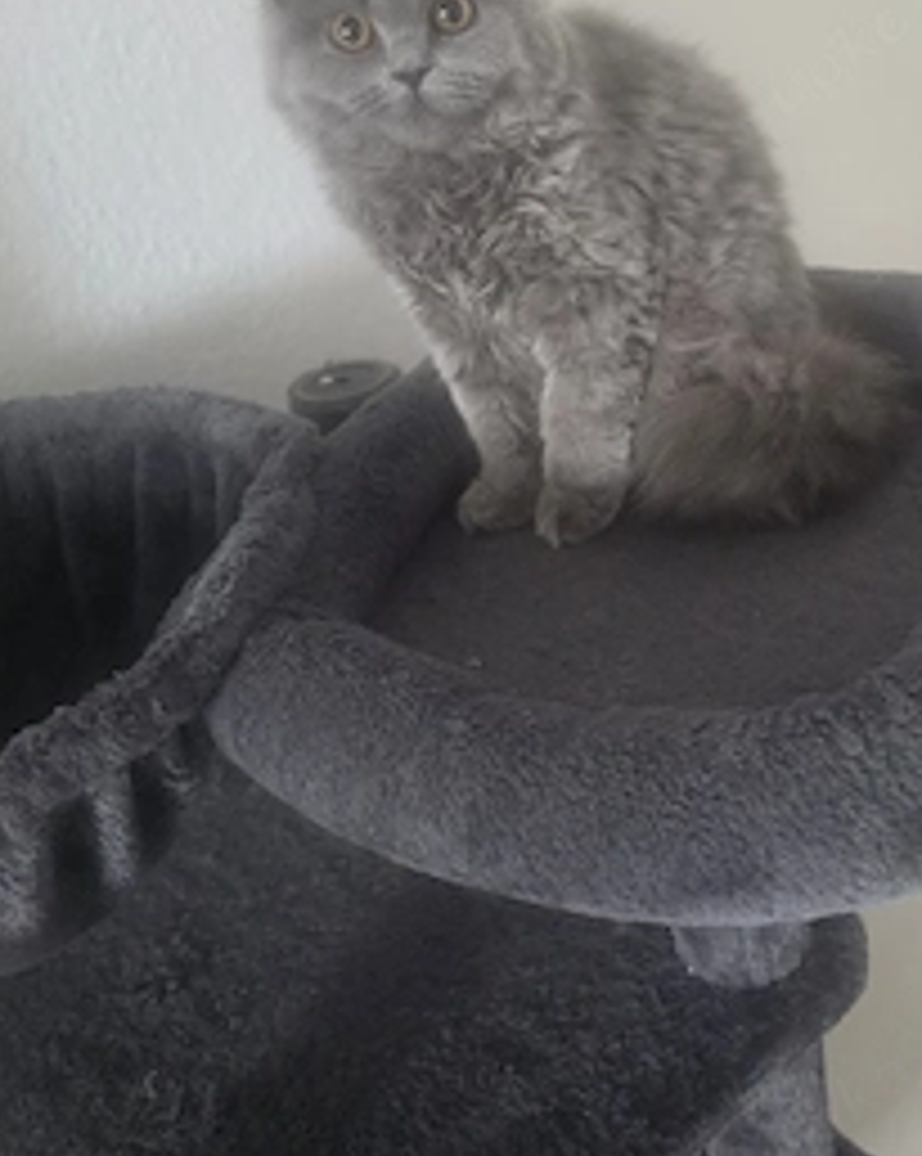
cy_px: 441
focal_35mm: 35
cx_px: 616
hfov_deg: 41.6
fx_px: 1196
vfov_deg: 51.1
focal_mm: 6.5
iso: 1000
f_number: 1.4
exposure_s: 1/101
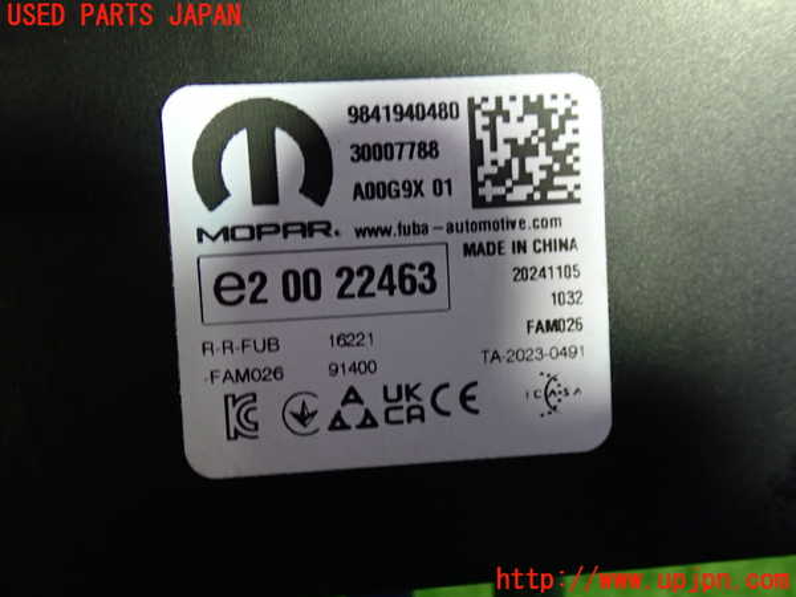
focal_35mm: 41
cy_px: 298
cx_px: 398
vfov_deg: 35.1
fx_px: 943
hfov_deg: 45.8
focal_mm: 7.31
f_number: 2.8
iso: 500
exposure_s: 1/40
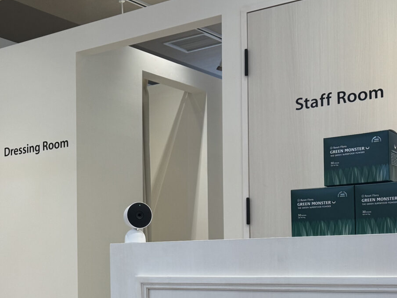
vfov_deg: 21.4
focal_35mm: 68
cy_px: 238
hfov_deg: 27.0
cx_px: 0
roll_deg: +0.9
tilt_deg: +2.3
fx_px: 780
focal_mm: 6.76
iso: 100
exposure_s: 1/100
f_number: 1.78
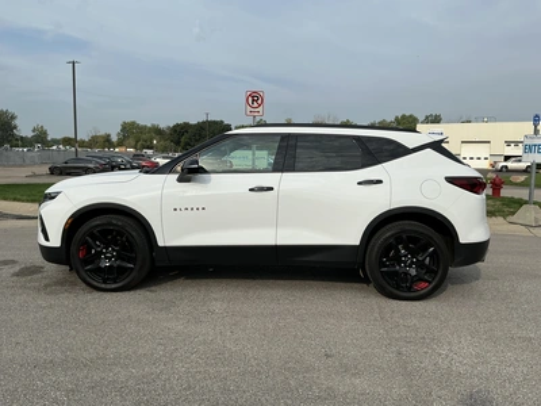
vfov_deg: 49.7
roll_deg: -1.2
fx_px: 438
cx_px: 270
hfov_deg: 63.4
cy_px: 203
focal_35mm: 28
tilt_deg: -3.0
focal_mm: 3
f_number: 1.8
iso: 25
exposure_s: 1/2427
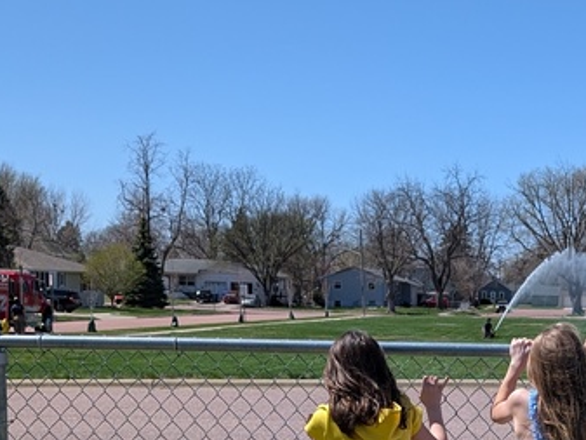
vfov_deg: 19.6
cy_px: 444
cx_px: 478
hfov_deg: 26.1
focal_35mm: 73
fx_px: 1236
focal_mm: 6.9
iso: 22
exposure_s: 1/1110
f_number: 1.68
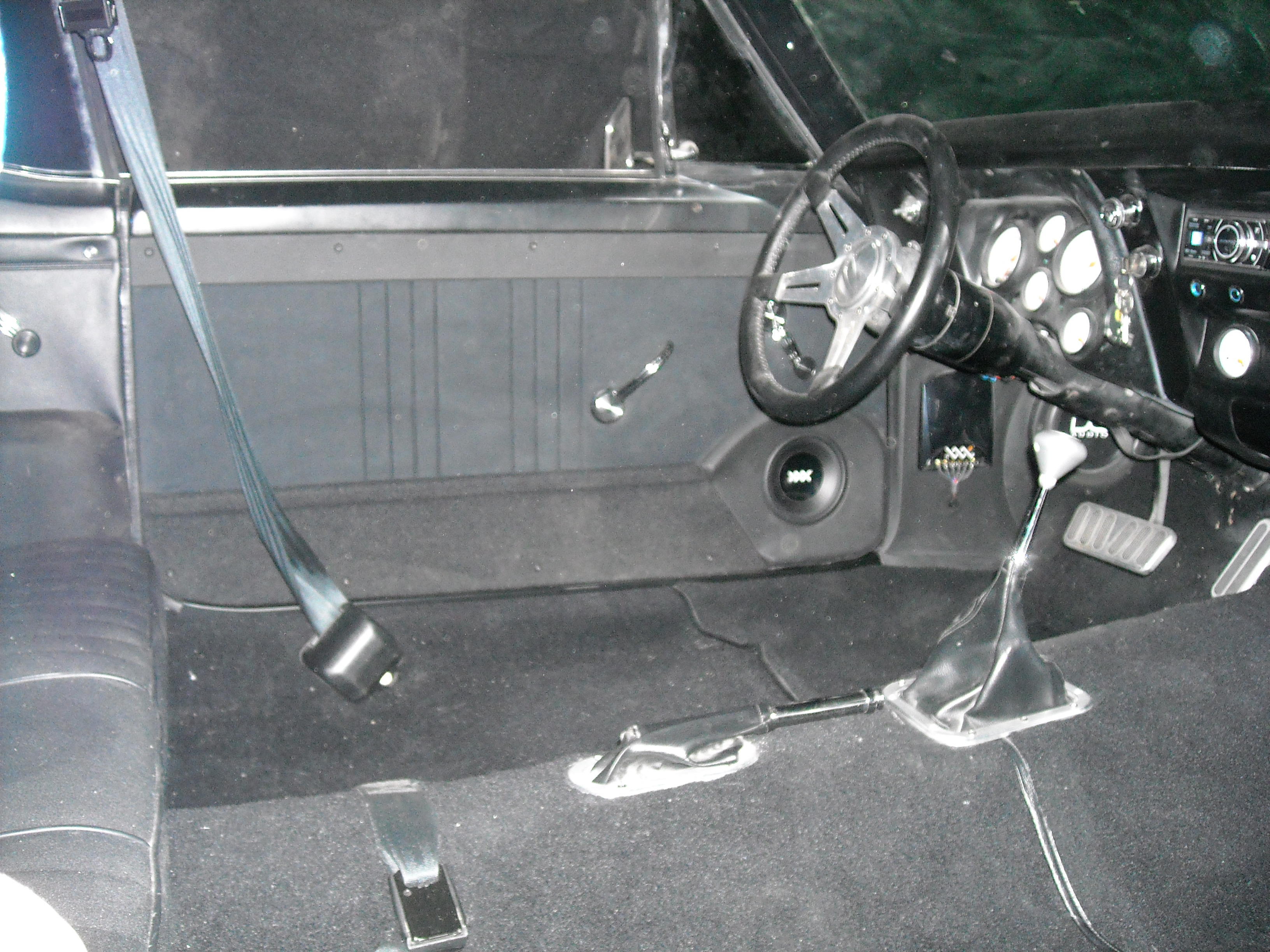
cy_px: 476
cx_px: 635
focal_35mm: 35
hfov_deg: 52.6
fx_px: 1284
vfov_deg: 40.7
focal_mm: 5.7
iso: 541
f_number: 2.8
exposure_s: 1/60
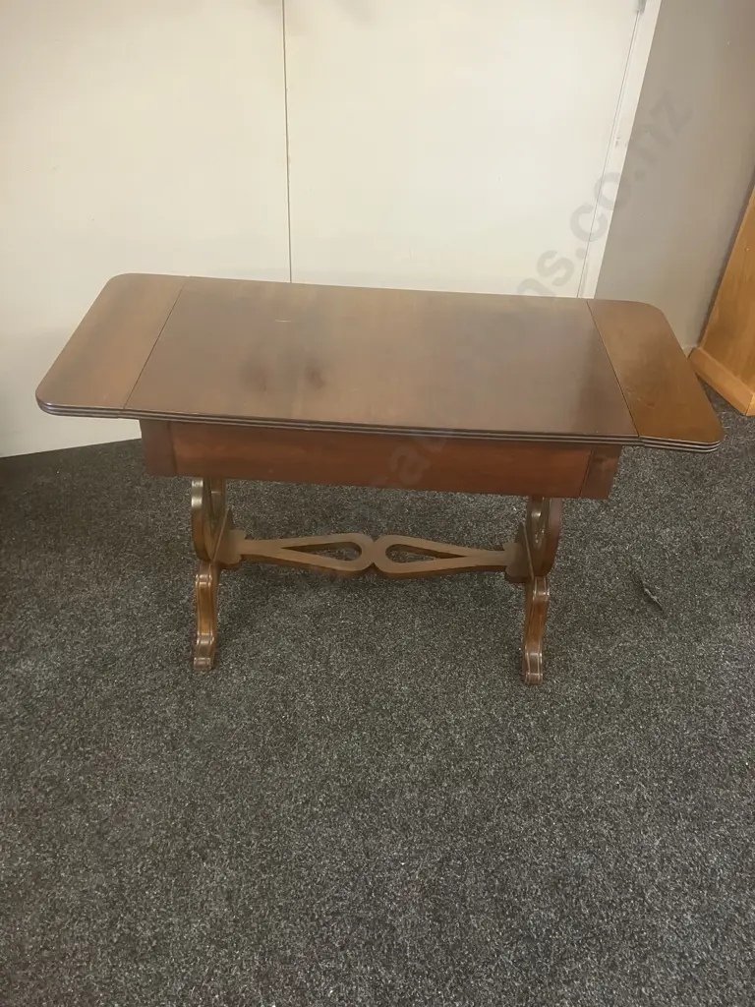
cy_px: 504
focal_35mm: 28
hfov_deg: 49.7
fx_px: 814
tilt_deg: -38.8
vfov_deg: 63.4
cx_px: 378
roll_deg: -3.0
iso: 250
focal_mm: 3.99
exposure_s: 1/33
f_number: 1.8
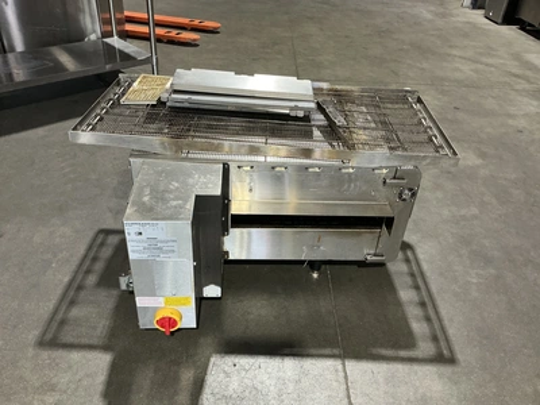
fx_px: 437
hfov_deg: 63.4
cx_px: 270
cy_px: 202
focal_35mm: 28
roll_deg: -4.7
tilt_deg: -34.4
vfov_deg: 49.7
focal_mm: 3
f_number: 1.8
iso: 160
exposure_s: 1/60
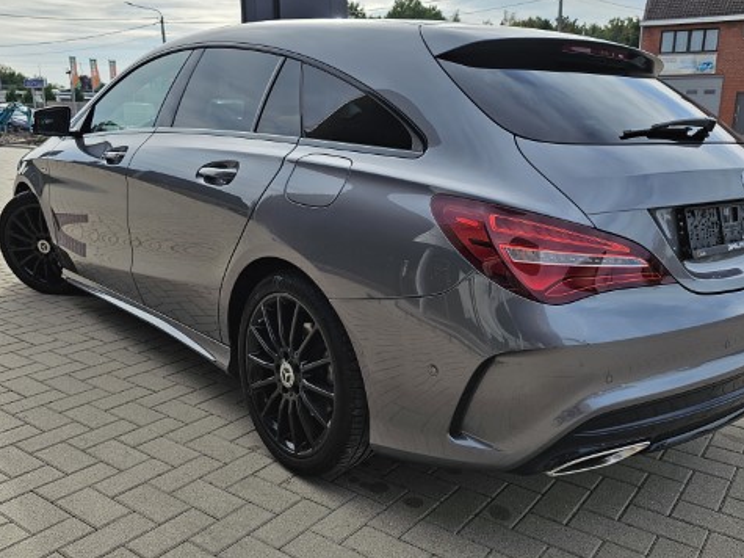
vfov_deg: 45.4
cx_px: 399
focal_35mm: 31
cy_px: 292
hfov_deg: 58.3
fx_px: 666
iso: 20
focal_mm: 6.3
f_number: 1.7
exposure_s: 1/1176
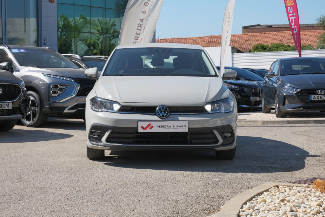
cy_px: 108
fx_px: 614
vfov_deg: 20.0
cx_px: 162
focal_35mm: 68
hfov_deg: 29.7
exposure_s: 1/250
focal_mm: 45
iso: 160
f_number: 9
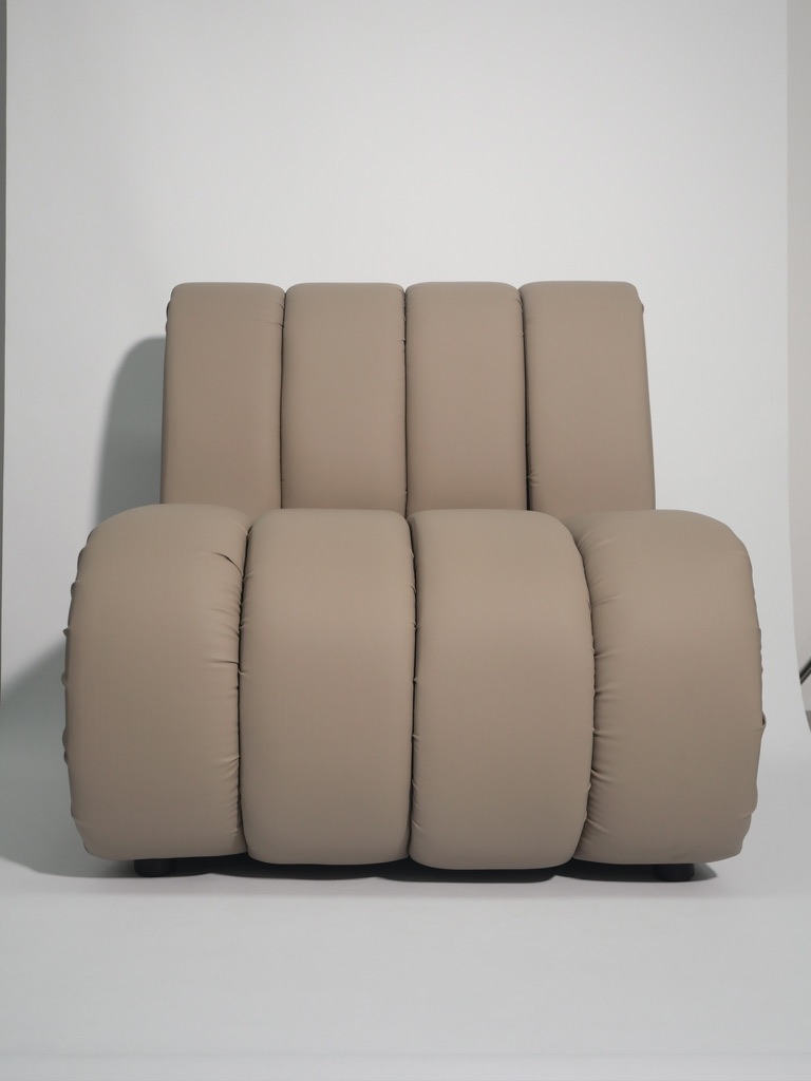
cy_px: 540
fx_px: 1374
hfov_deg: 32.9
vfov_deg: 42.9
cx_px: 406
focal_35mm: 44
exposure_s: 1/60
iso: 320
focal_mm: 22
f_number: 4.8
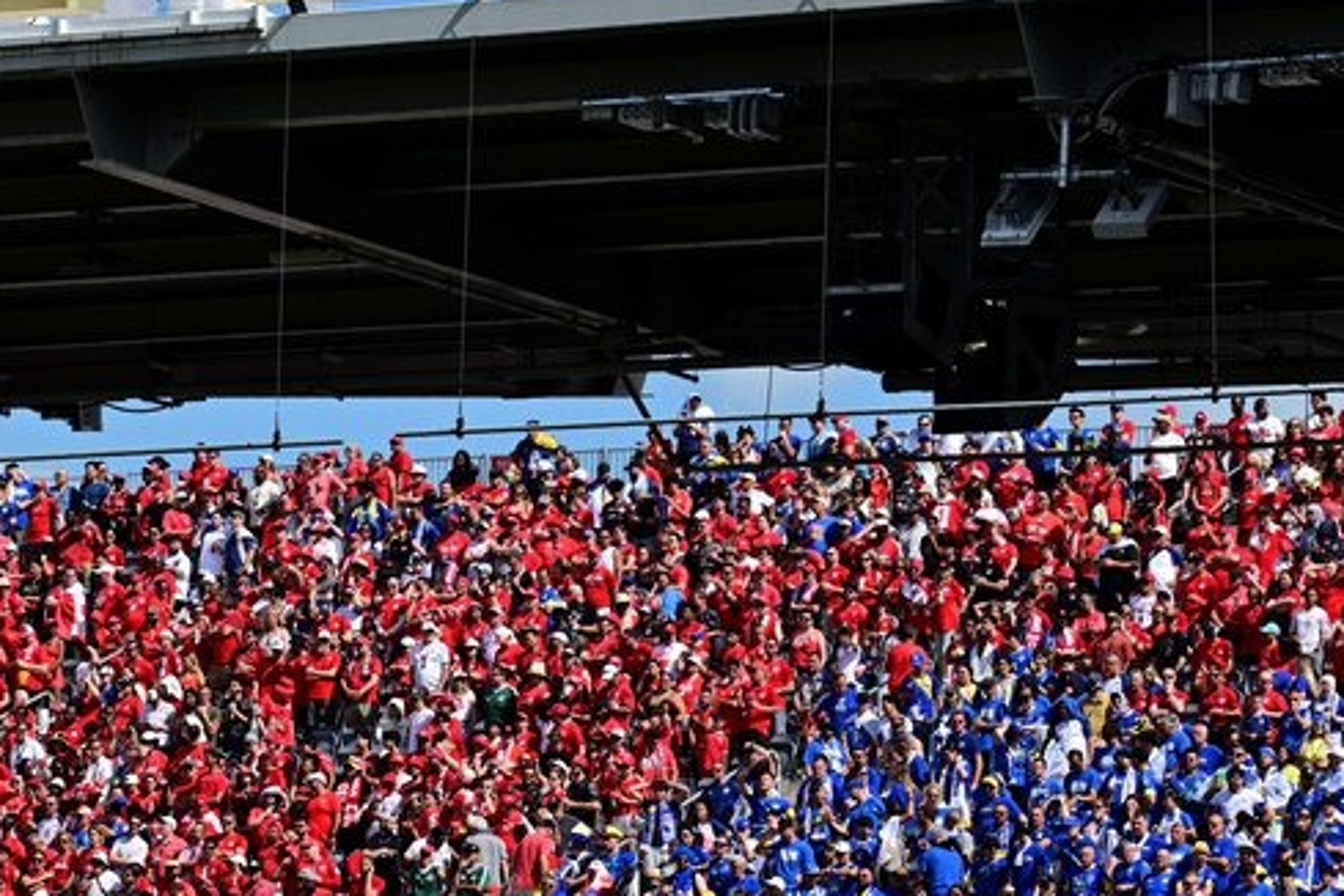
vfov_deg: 4.7
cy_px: 206
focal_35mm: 293
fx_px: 10938
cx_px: 379
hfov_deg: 7.0
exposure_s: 1/2500
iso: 640
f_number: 10
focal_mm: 140
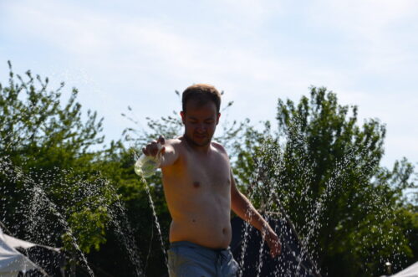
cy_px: 138
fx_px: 1216
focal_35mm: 105
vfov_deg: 13.0
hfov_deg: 19.5
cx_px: 209
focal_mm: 70
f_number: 10
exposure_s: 1/400
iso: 100
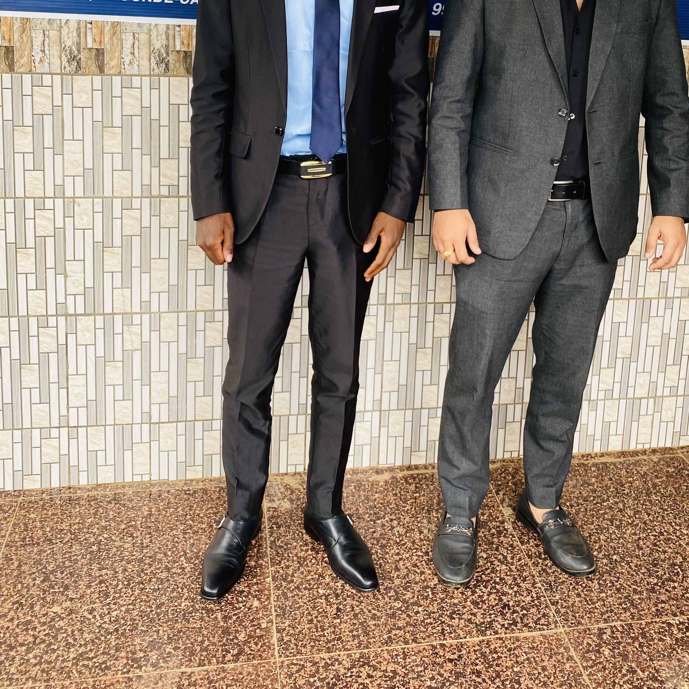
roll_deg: -3.4
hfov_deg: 42.7
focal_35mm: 39
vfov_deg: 41.0
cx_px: 393
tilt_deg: -10.6
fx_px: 878
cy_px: 137
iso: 40
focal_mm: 4.25
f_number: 1.8
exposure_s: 1/122
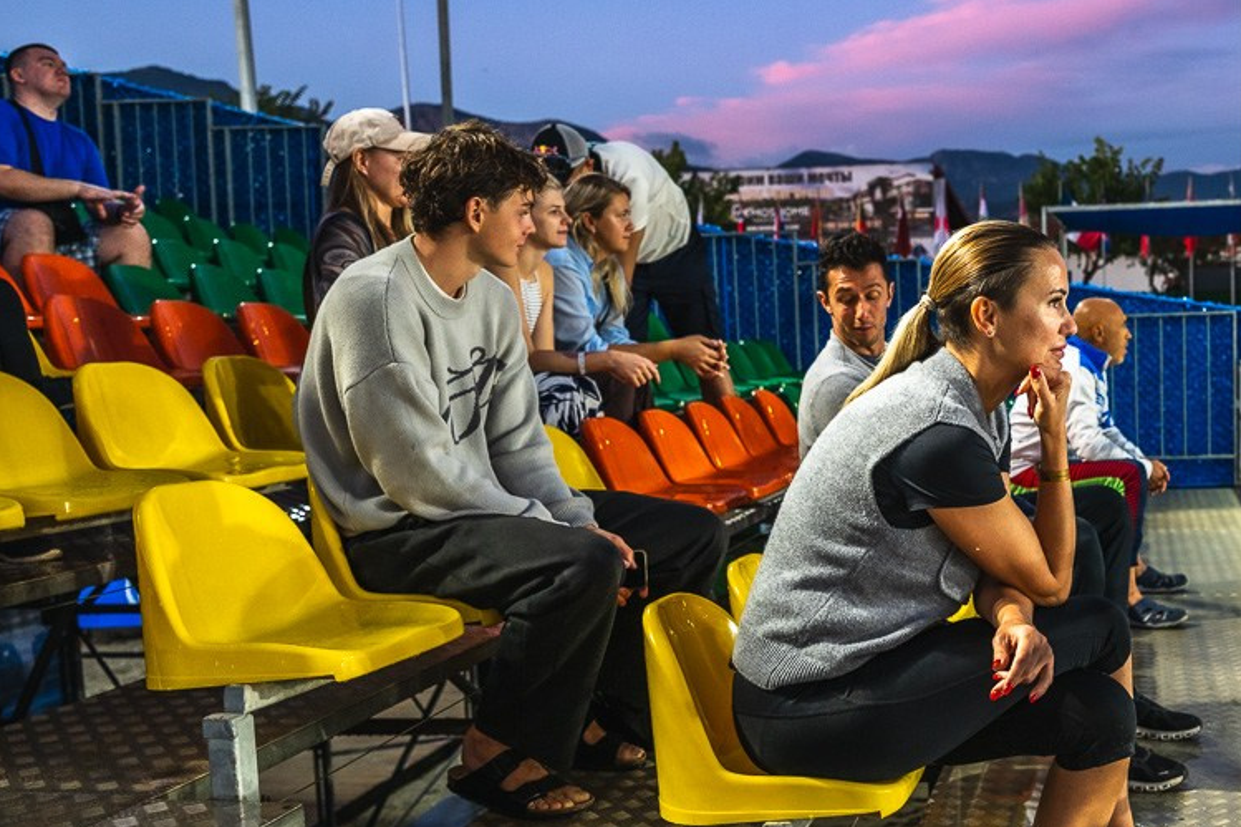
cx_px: 951
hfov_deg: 45.5
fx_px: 1413
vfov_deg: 32.6
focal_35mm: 41
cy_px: 468
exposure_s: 1/320
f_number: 3.5
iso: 640
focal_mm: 24
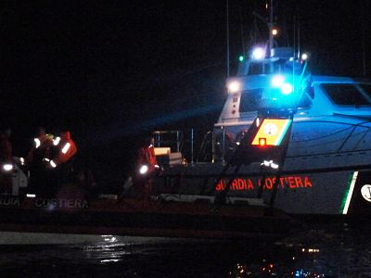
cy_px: 139
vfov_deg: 14.2
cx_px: 186
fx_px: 1115
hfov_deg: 18.9
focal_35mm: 104
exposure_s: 1/60
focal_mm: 18.7
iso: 800
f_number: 5
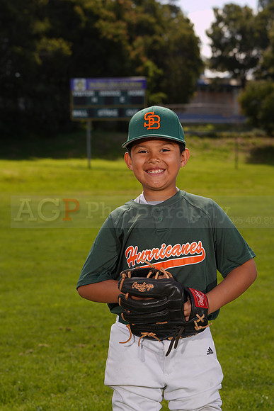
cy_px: 206
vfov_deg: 20.4
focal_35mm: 100
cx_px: 137
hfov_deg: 13.7
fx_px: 1141
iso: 80
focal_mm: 100
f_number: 9
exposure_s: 1/160
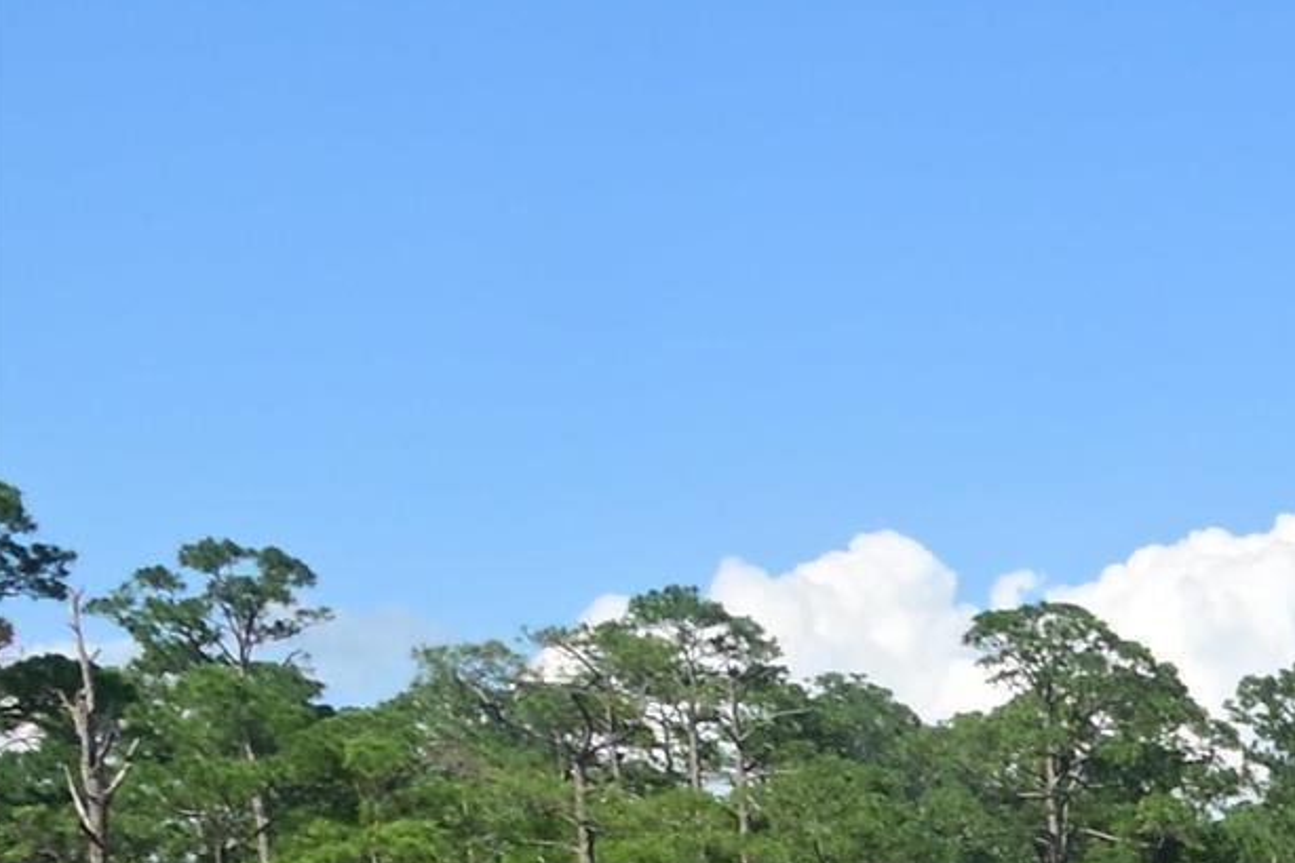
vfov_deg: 10.3
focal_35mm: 120
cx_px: 3227
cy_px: 1832
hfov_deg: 12.7
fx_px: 4315
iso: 200
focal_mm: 16
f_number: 20
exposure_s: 1/80
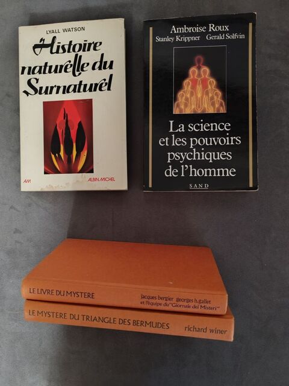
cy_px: 193
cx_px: 144
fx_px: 301
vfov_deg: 65.3
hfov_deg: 51.4
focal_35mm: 27
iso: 2500
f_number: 1.9
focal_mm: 6.12
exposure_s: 1/33
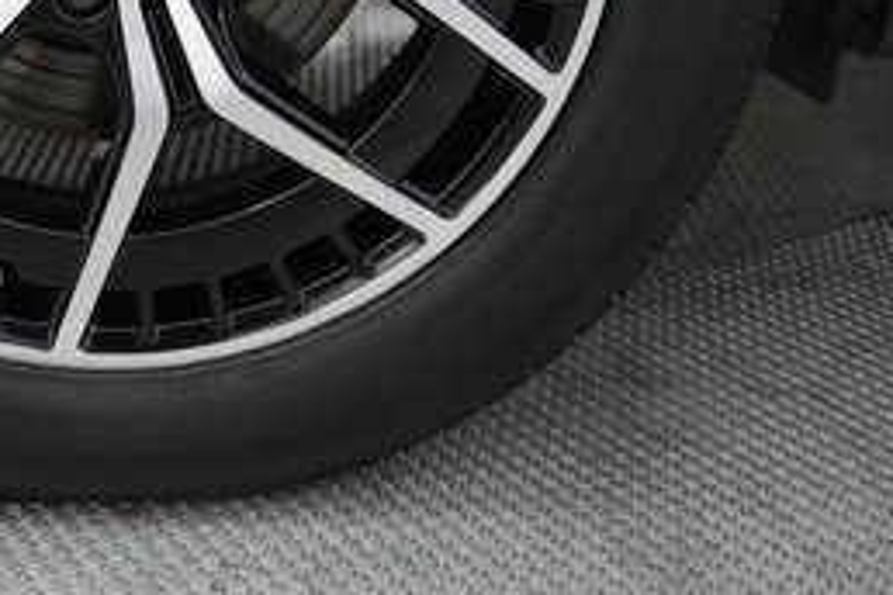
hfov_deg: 31.0
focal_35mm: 62
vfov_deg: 20.4
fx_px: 1538
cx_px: 104
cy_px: -135
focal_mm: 25
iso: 4000
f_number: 4
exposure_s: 1/125
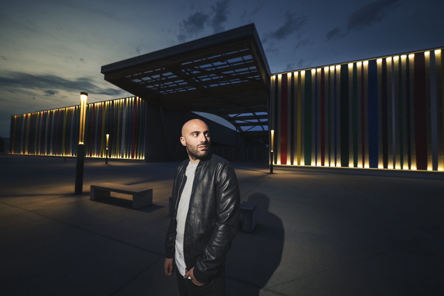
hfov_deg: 104.3
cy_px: 148
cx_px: 222
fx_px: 173
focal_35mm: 14
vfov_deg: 81.2
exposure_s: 1/40
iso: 500
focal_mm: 14
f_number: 3.5
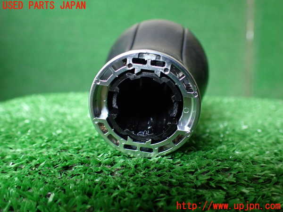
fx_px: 245
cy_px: 106
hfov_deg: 60.0
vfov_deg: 46.8
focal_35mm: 30
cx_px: 142
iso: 500
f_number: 2.3
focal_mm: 5.4
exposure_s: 1/125
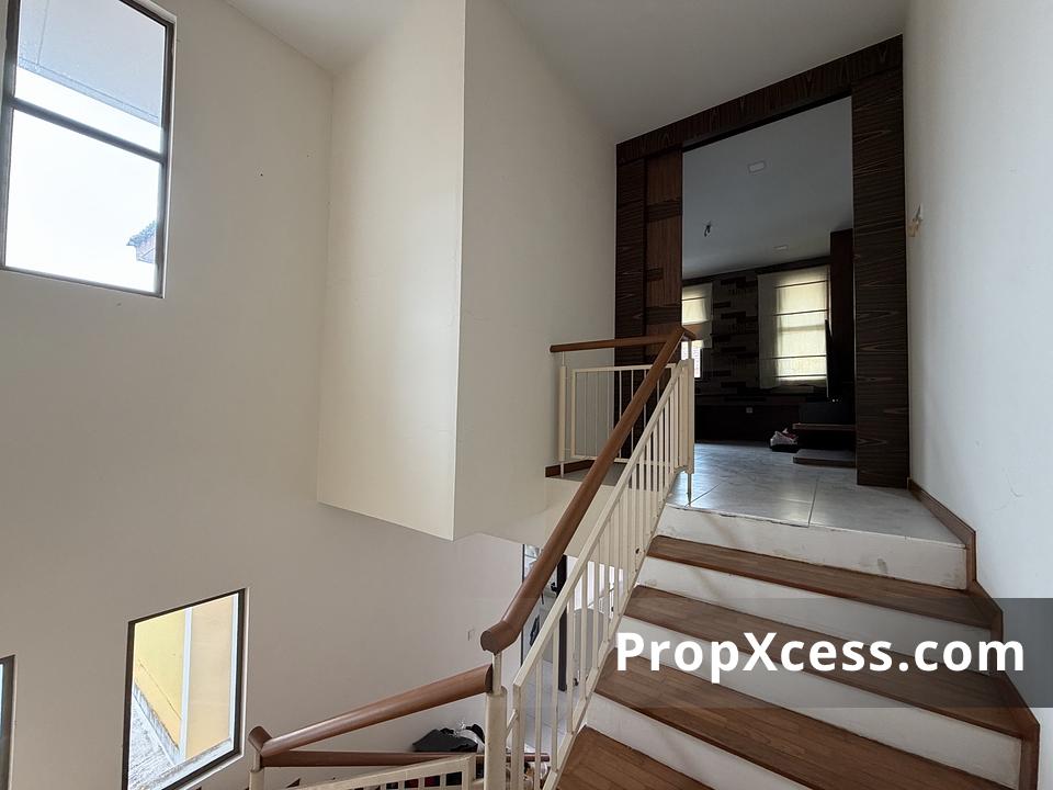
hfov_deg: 102.1
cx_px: 526
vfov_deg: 85.7
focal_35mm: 14
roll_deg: -0.4
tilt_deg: +1.7
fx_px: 426
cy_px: 395
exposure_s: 1/121
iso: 250
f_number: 2.2
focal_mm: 2.22
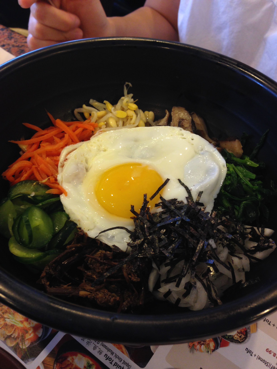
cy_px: 184
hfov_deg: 42.9
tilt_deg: -47.8
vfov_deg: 55.4
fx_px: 352
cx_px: 138
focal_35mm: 33
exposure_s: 1/20
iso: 80
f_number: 2.4
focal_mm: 4.12
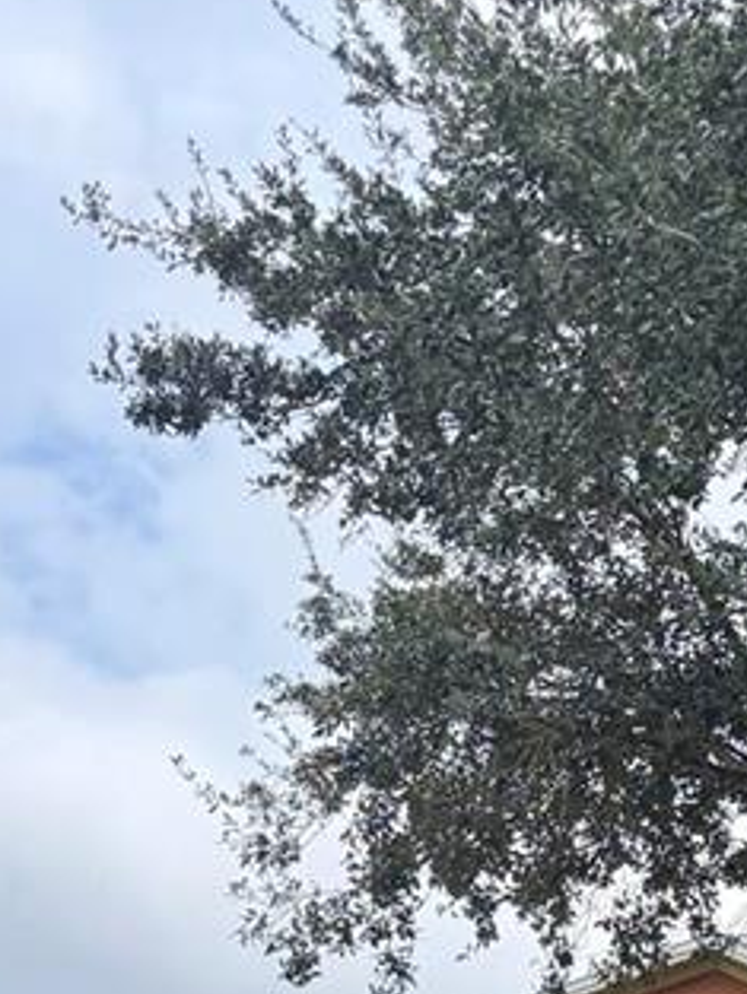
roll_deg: -1.4
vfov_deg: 19.6
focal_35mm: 92
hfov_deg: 14.8
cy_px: 1299
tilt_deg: +8.8
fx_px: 2645
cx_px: 1160
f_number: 1.78
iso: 100
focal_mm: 6.76
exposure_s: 1/3759
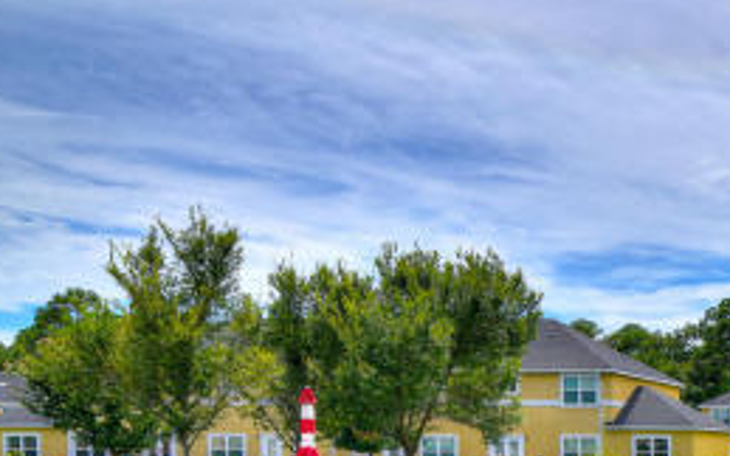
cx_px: 994
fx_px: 1015
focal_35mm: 51
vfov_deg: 24.0
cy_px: 476
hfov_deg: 29.8
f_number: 8
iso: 64
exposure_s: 1/125
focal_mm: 18
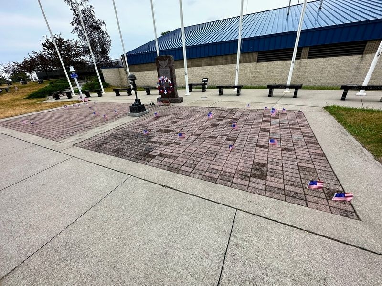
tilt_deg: -25.5
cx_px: 191
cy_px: 143
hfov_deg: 102.1
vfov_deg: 85.7
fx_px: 154
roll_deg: +4.1
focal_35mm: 14
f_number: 2.2
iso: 40
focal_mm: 2.22
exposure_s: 1/584
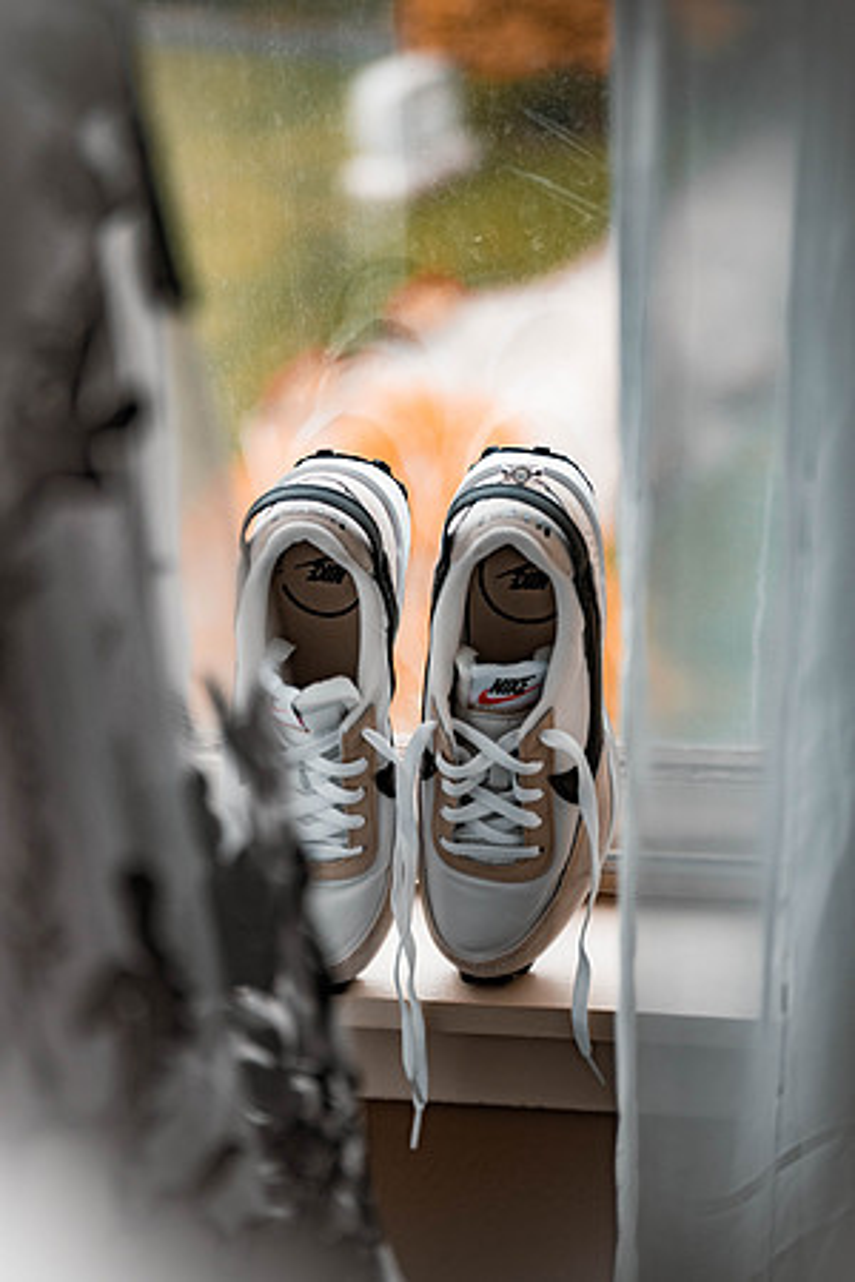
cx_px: 428
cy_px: 641
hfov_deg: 19.5
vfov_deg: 28.8
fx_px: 2494
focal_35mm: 70
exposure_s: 1/2000
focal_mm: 70
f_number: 2.8
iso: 640
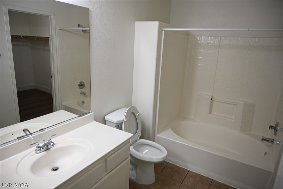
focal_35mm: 24
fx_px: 189
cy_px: 94
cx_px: 142
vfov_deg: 53.1
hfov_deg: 73.7
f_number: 4
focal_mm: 24
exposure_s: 1/40
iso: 220
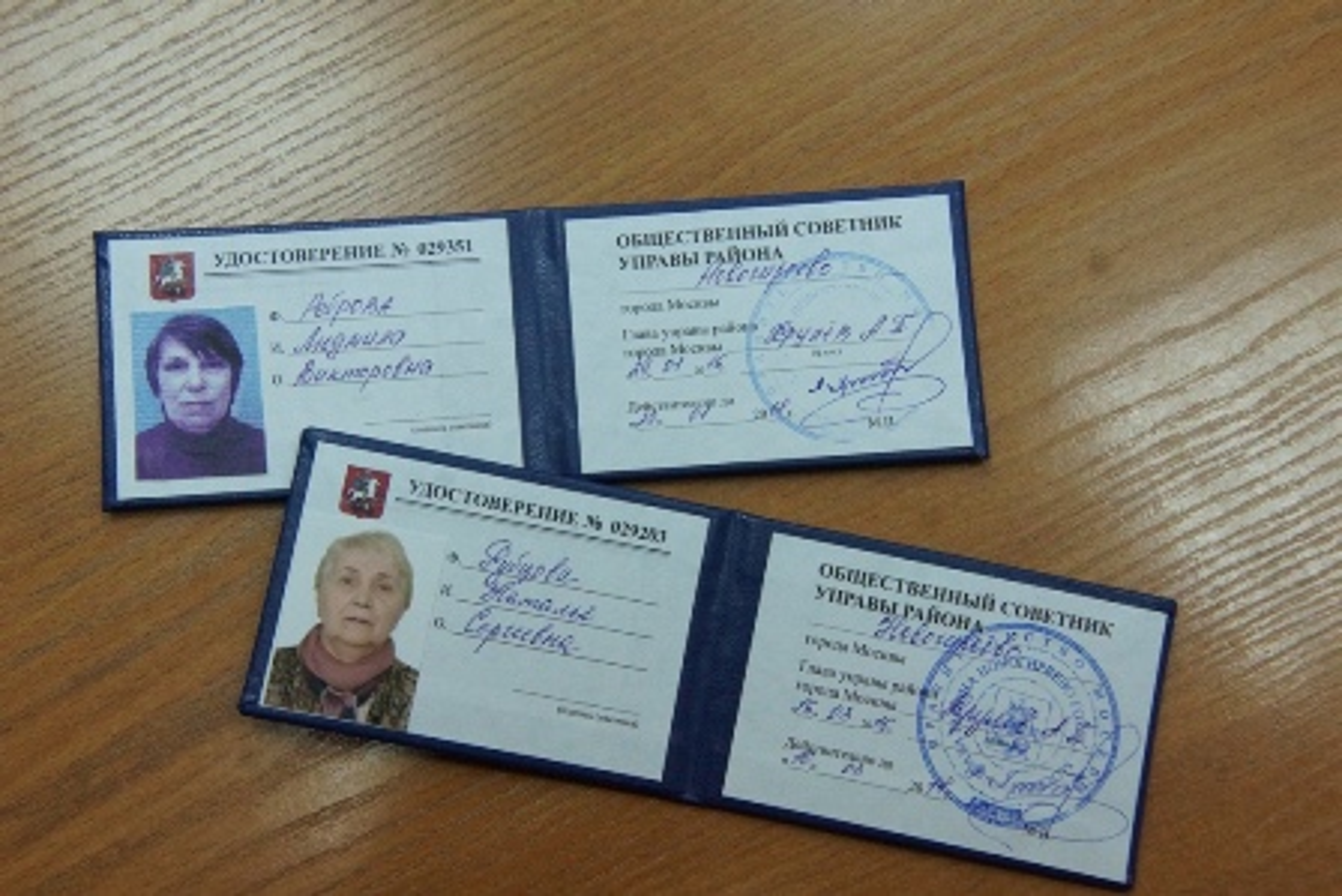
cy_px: 448
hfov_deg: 37.8
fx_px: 1958
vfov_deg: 25.8
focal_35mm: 52
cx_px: 671
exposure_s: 1/250
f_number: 8
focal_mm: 35
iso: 2500
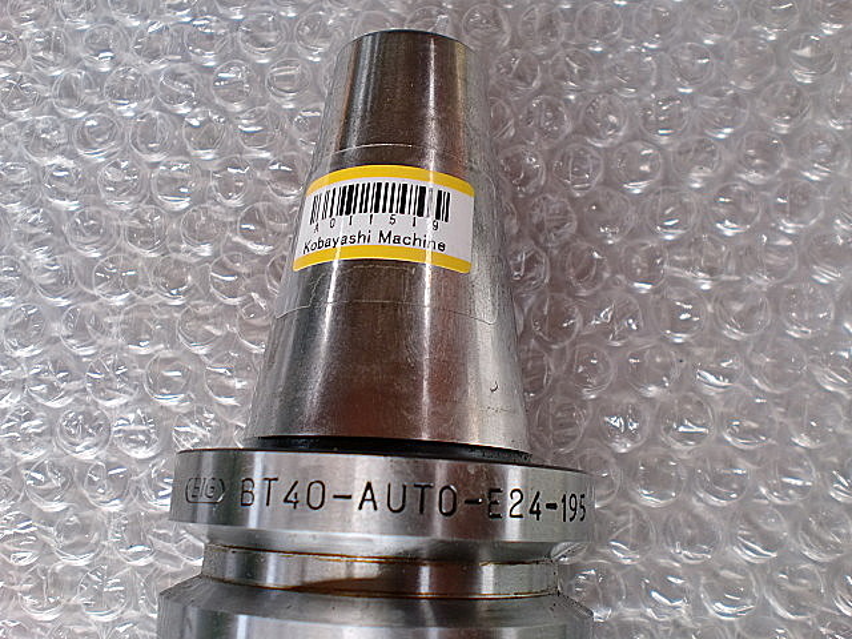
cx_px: 426
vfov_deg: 40.7
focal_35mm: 35
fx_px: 861
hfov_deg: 52.6
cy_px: 320
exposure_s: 1/80
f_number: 3.1
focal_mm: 6.3
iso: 64
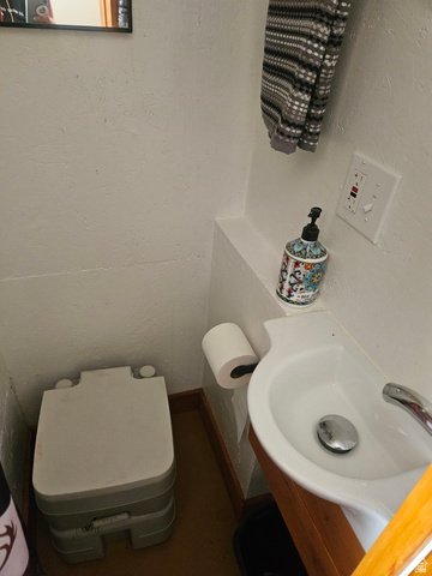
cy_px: 288
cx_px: 216
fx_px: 383
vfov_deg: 73.9
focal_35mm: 23
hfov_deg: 58.9
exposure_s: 1/120
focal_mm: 5.4
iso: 1000
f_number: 1.8
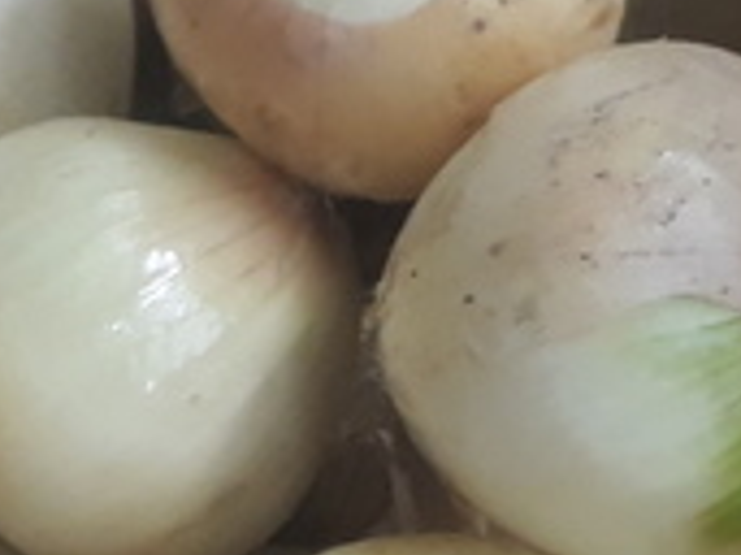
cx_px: -208
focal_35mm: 162
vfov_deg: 8.9
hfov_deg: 11.9
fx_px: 3465
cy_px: 902
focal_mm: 3.6
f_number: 1.9
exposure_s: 1/30
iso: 125
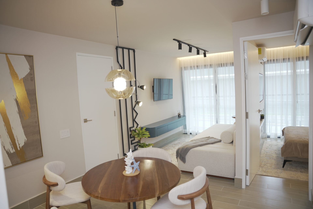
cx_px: 156
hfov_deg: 73.7
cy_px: 104
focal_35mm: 24
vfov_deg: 53.1
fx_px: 209
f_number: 2.8
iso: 320
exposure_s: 1/80
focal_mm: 24
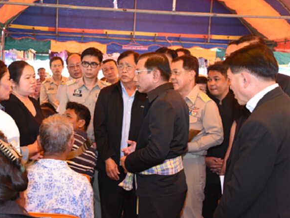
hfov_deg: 32.6
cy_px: 92
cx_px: 109
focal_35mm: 59
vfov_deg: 24.8
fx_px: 494
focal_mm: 45
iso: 3200
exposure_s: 1/125
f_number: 8
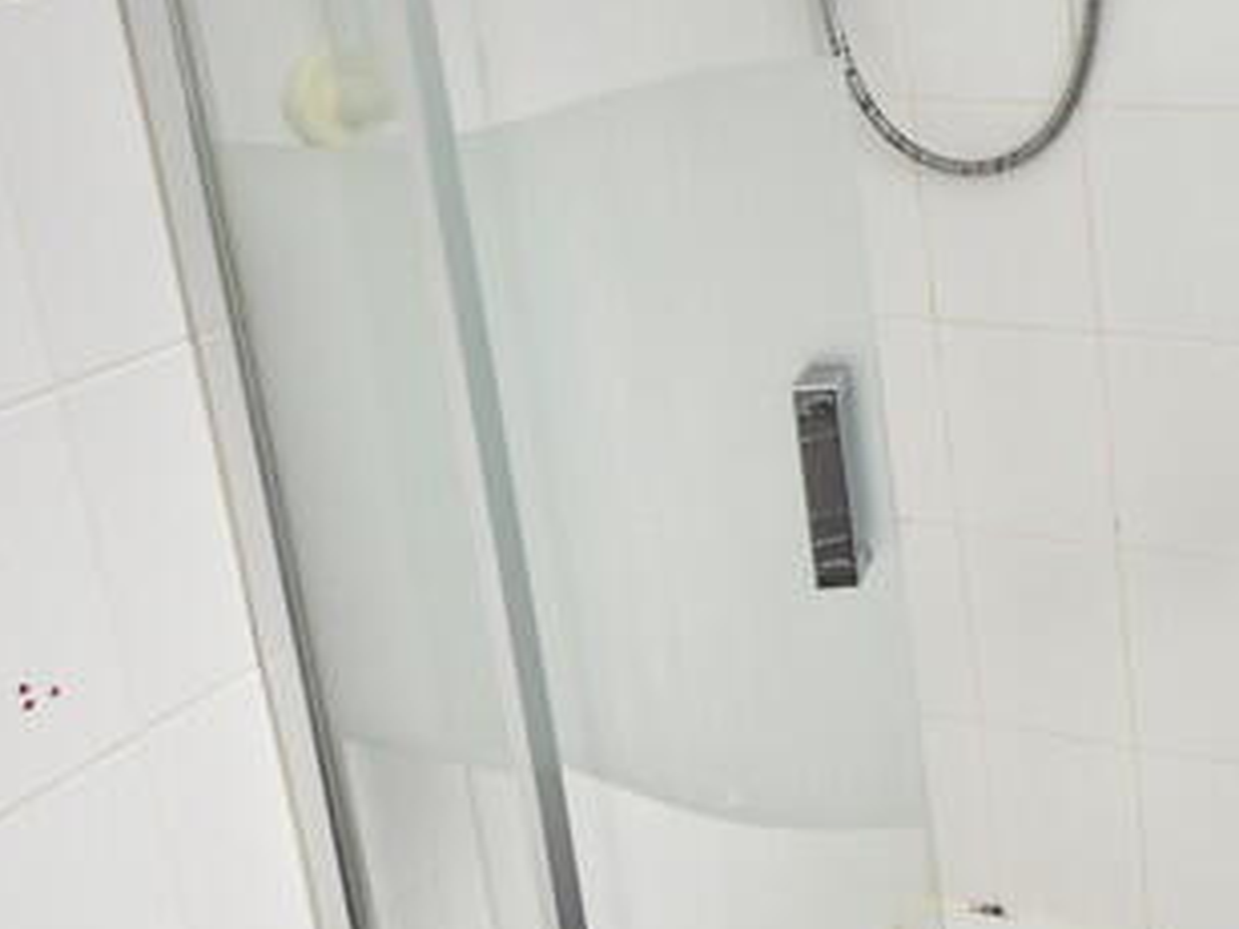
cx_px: 1372
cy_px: 143
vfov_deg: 29.3
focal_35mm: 48
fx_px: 1718
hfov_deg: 34.2
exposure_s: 1/80
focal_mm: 10
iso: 800
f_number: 8
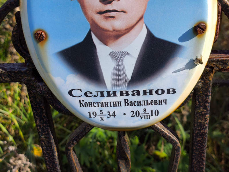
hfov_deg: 38.2
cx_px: 114
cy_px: 86
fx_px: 331
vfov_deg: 29.1
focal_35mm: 50
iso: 50
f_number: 1.7
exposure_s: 1/832
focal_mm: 4.71
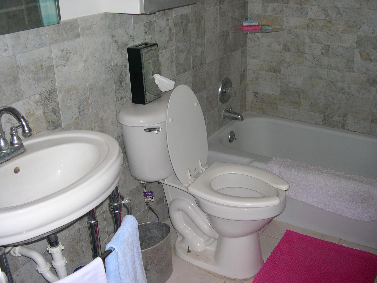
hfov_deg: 49.0
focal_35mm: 38
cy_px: 142
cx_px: 188
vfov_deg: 37.7
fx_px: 414
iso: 100
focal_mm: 8
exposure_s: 1/60
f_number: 2.8
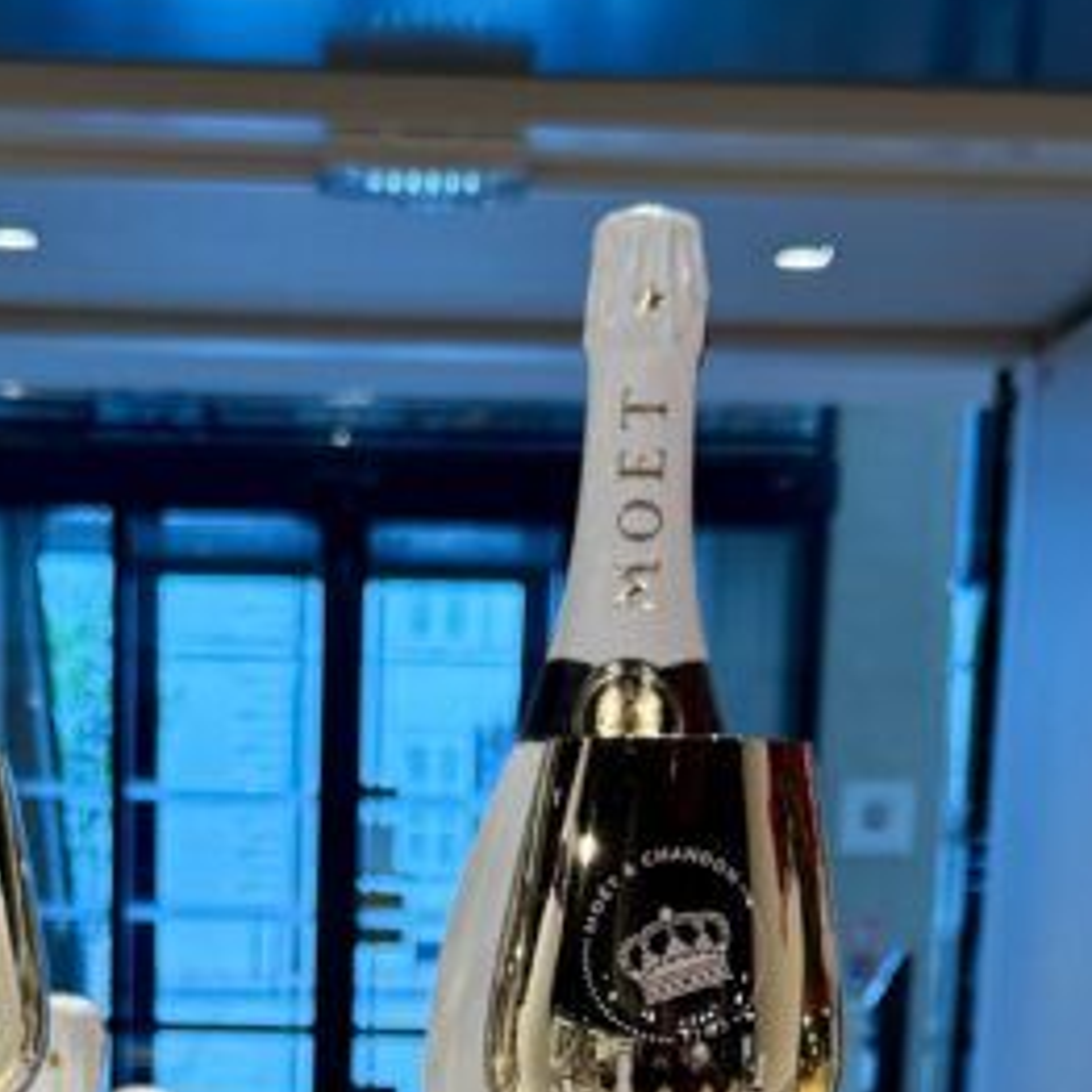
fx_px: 2962
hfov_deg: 20.8
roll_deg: -2.9
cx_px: 313
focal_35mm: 83
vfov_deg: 19.4
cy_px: 1400
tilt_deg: -10.4
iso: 100
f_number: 1.78
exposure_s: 1/219
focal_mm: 6.76
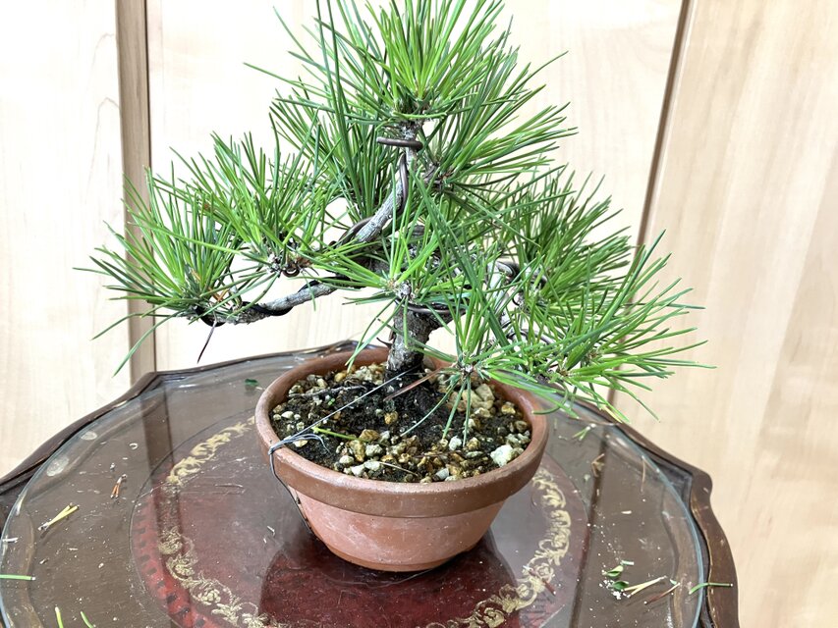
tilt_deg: -17.3
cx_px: 419
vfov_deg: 49.8
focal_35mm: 28
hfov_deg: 63.4
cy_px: 314
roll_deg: -6.1
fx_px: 678
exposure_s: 1/60
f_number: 1.8
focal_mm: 3.99
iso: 125
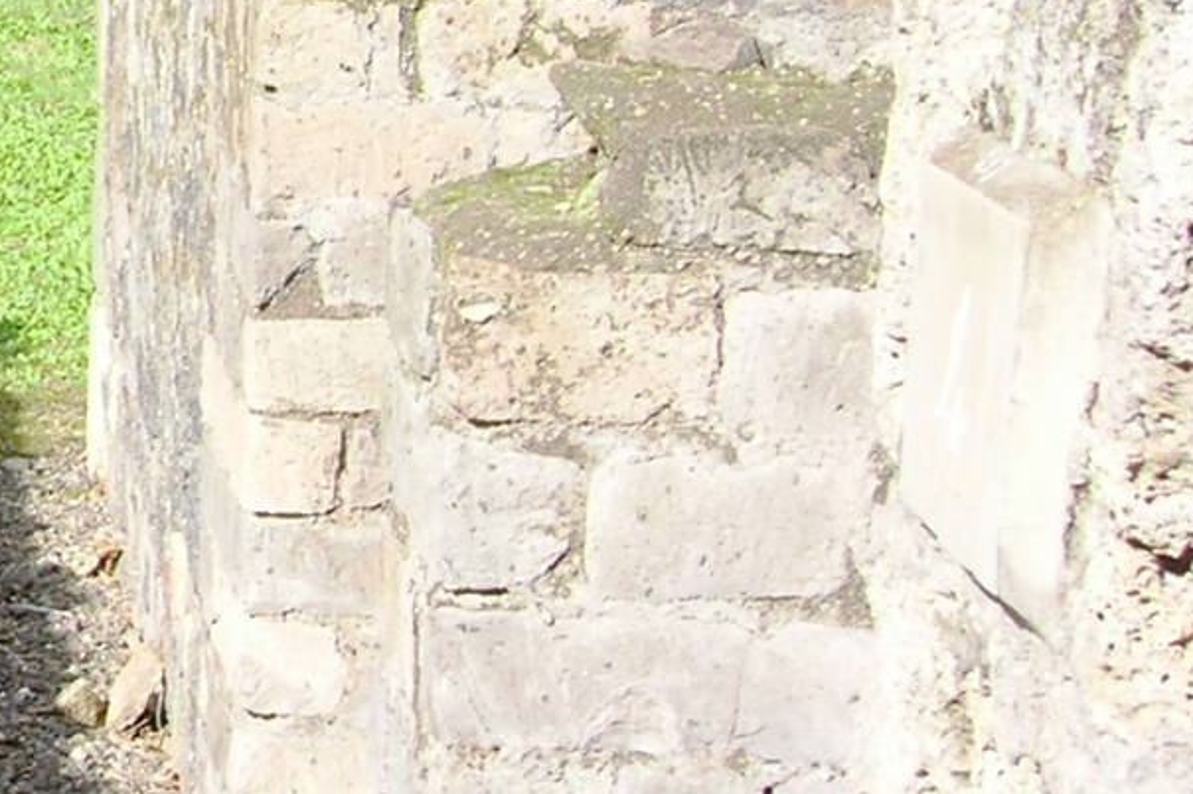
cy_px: 103
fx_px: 3974
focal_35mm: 120
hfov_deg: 15.7
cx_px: -598
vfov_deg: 11.3
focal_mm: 5.7
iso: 50
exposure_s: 1/136
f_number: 4.9
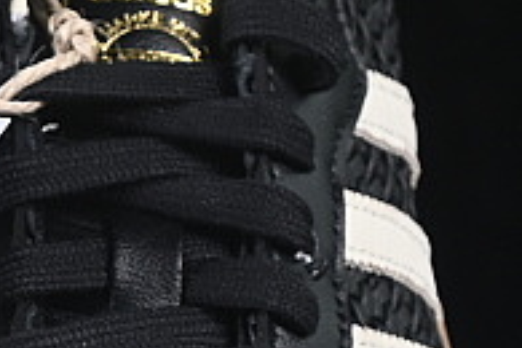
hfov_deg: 4.9
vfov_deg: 3.3
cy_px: 447
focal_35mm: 415
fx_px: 6017
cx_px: -131
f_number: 6.3
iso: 160
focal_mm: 50
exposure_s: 1/60
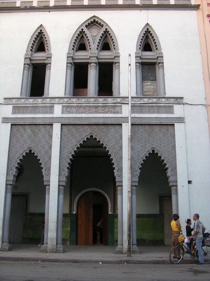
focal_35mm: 35
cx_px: 105
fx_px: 283
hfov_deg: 40.7
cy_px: 140
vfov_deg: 52.6
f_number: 2.8
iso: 50
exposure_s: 1/31.7
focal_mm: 8.9
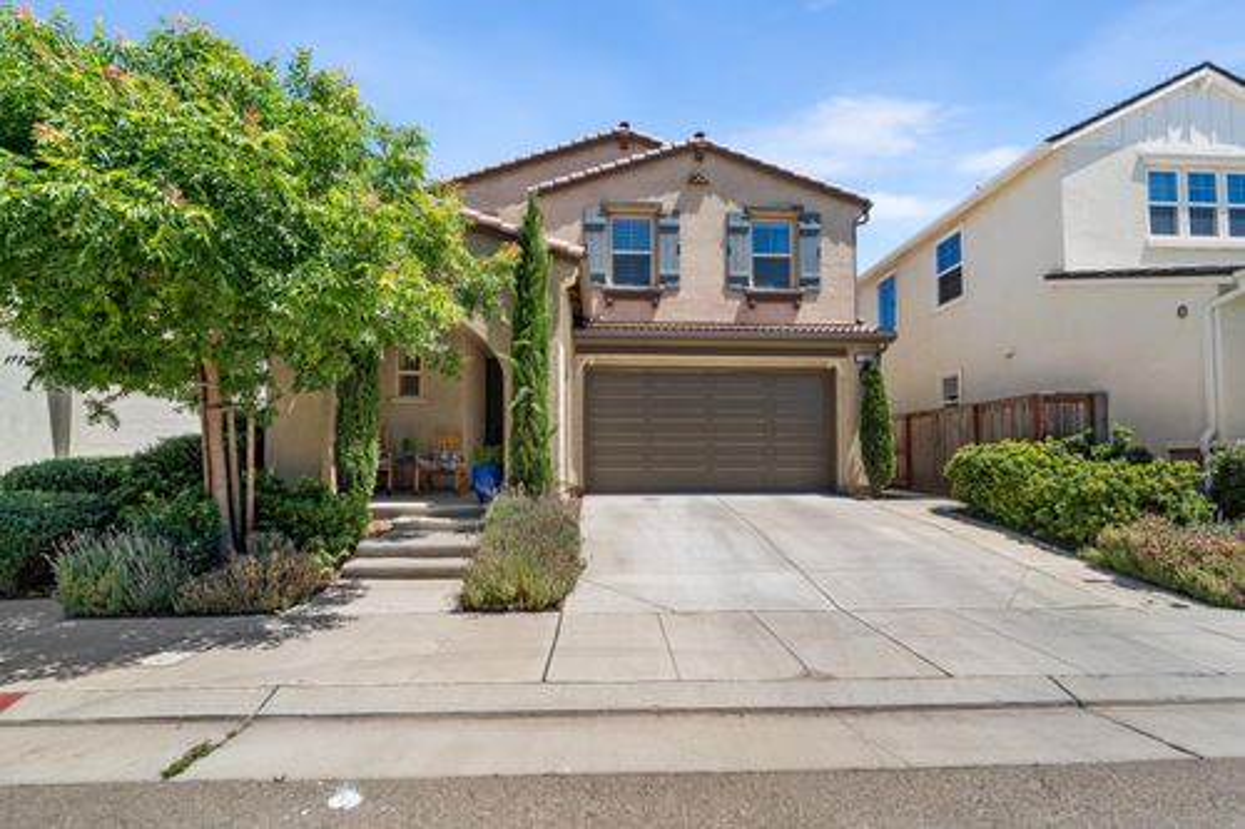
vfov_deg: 81.2
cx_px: 622
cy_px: 414
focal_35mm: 14
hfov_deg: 104.3
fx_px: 484
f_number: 7.1
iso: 100
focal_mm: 14
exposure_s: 1/250
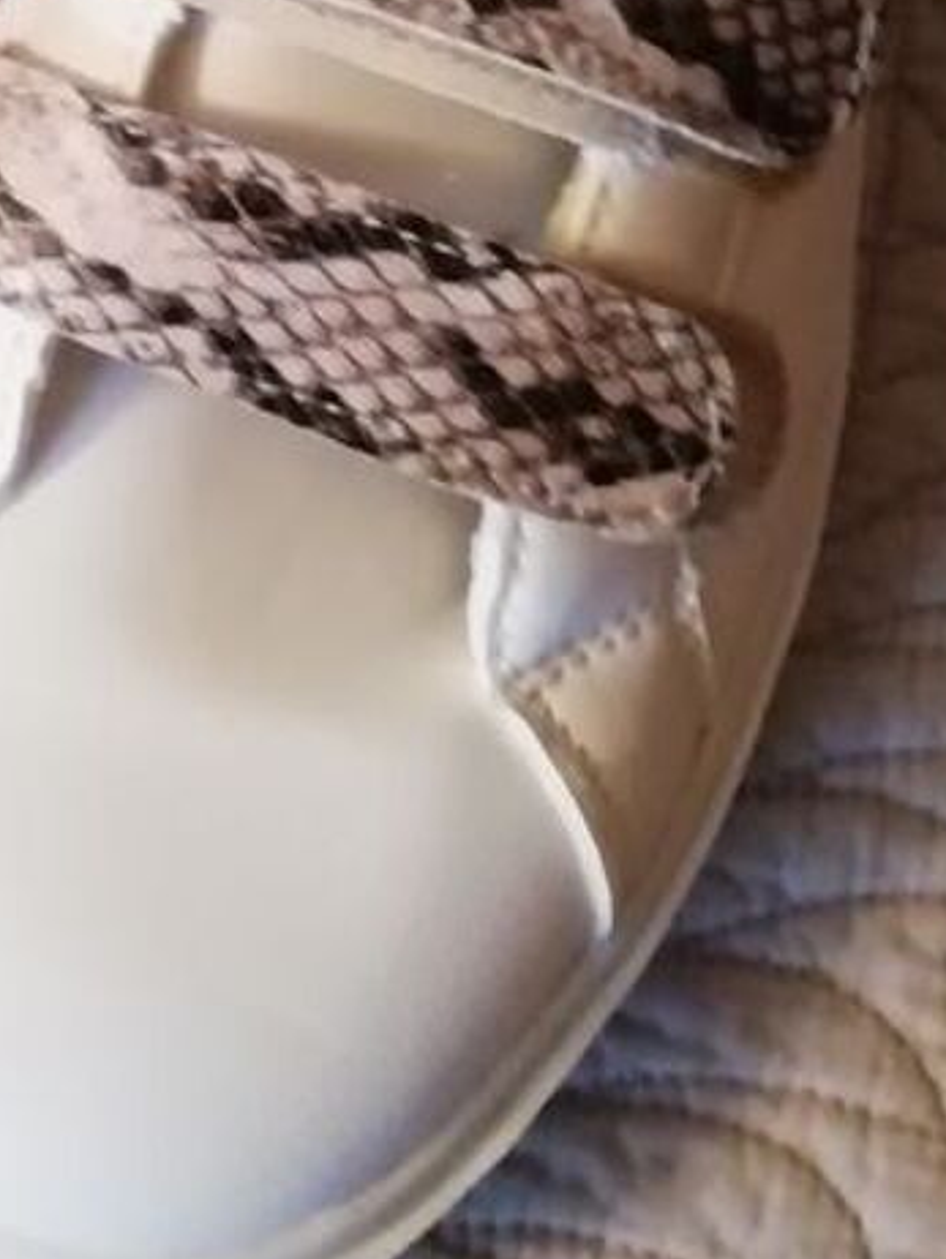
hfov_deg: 18.5
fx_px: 2730
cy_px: 31
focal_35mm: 75
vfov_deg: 24.9
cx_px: -234
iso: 500
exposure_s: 1/16.7
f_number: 2.2
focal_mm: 3.21
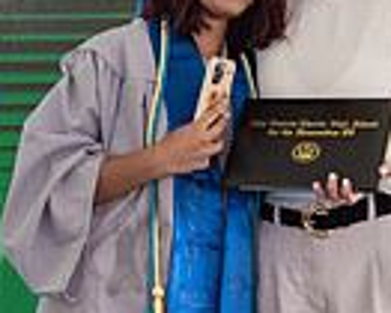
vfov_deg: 8.9
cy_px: 211
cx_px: 49
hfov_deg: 11.0
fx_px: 2015
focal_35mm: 174
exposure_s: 1/800
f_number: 4
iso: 2500
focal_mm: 38
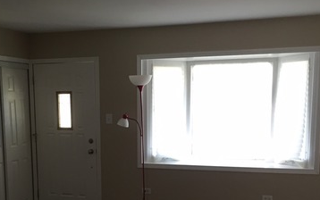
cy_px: 174
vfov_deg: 23.1
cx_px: 130
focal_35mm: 55
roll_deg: +0.1
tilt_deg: -6.9
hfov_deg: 36.8
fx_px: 480
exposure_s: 1/30
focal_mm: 4.15
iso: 80
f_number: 2.2
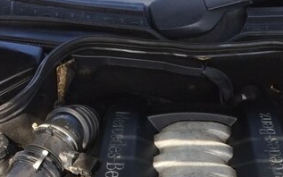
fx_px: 494
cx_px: 186
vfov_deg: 19.2
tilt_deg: -46.2
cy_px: 210
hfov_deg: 31.8
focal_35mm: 64
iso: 32
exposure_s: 1/363
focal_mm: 4.15
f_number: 2.2
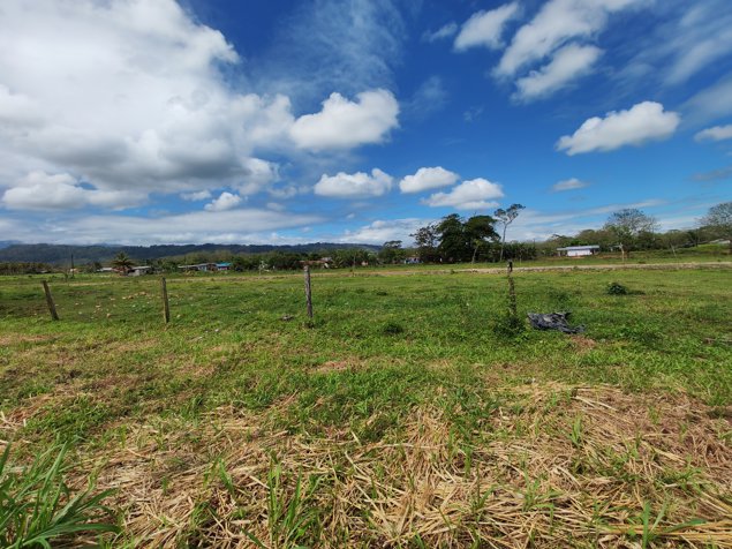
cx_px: 366
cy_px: 274
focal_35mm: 16
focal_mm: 1.96
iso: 50
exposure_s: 1/1700
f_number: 2.2
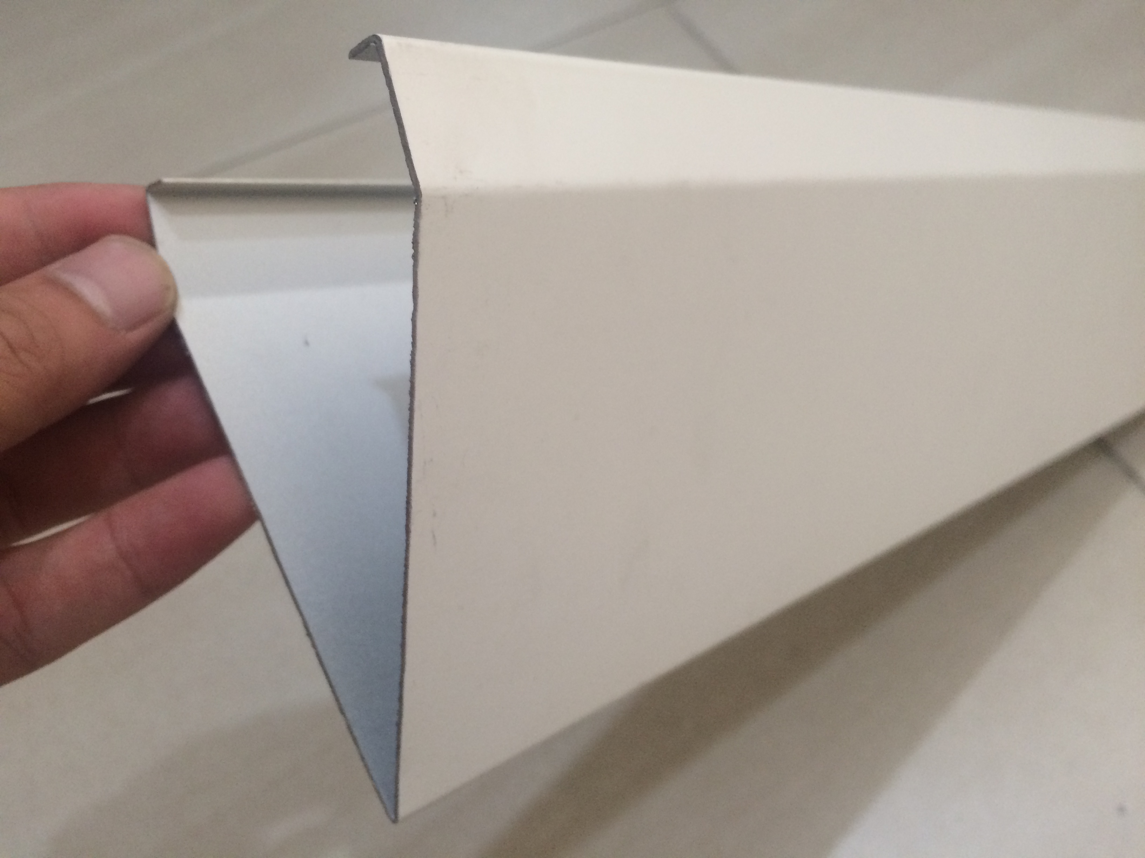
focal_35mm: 29
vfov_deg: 48.2
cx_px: 572
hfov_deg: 61.7
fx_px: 959
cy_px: 429
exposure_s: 1/33
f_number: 2.2
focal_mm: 4.15
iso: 80
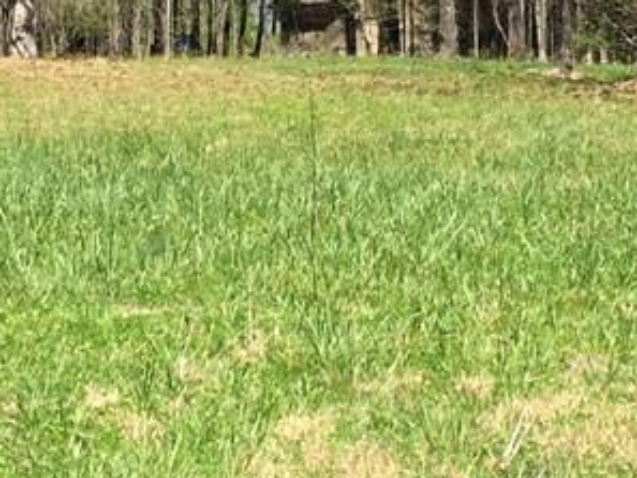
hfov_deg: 19.6
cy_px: 131
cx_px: 202
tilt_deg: +4.6
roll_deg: -0.1
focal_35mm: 100
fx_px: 1841
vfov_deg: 14.8
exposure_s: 1/1163
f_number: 2.2
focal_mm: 4.15
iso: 32
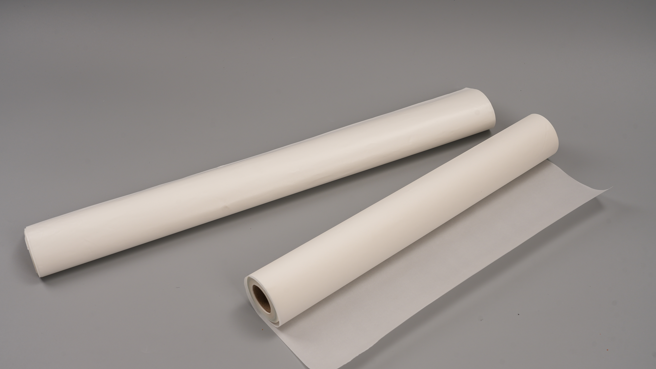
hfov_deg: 35.4
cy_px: 210
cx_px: 329
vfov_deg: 20.4
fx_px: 1026
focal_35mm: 59
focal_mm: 56
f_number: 10
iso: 100
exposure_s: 1/125
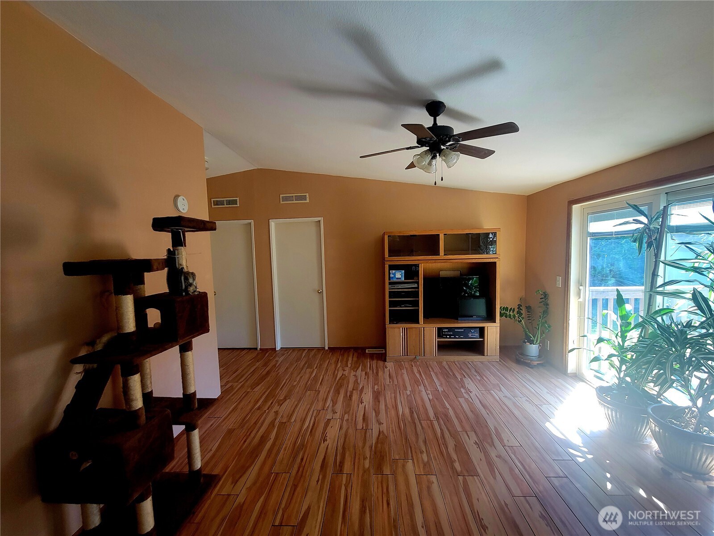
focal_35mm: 13
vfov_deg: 89.9
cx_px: 357
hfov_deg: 106.2
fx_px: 268
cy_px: 268
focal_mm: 2.2
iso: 125
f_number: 2.2
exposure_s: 1/60.2
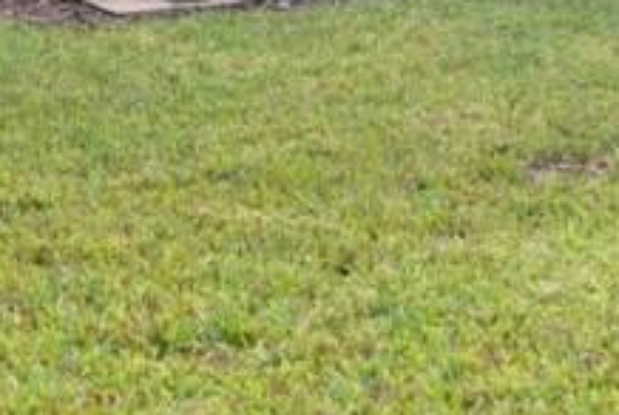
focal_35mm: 176
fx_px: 3030
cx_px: 267
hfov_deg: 11.7
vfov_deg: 7.7
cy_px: -178
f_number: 4.8
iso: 200
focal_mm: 40
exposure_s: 1/640
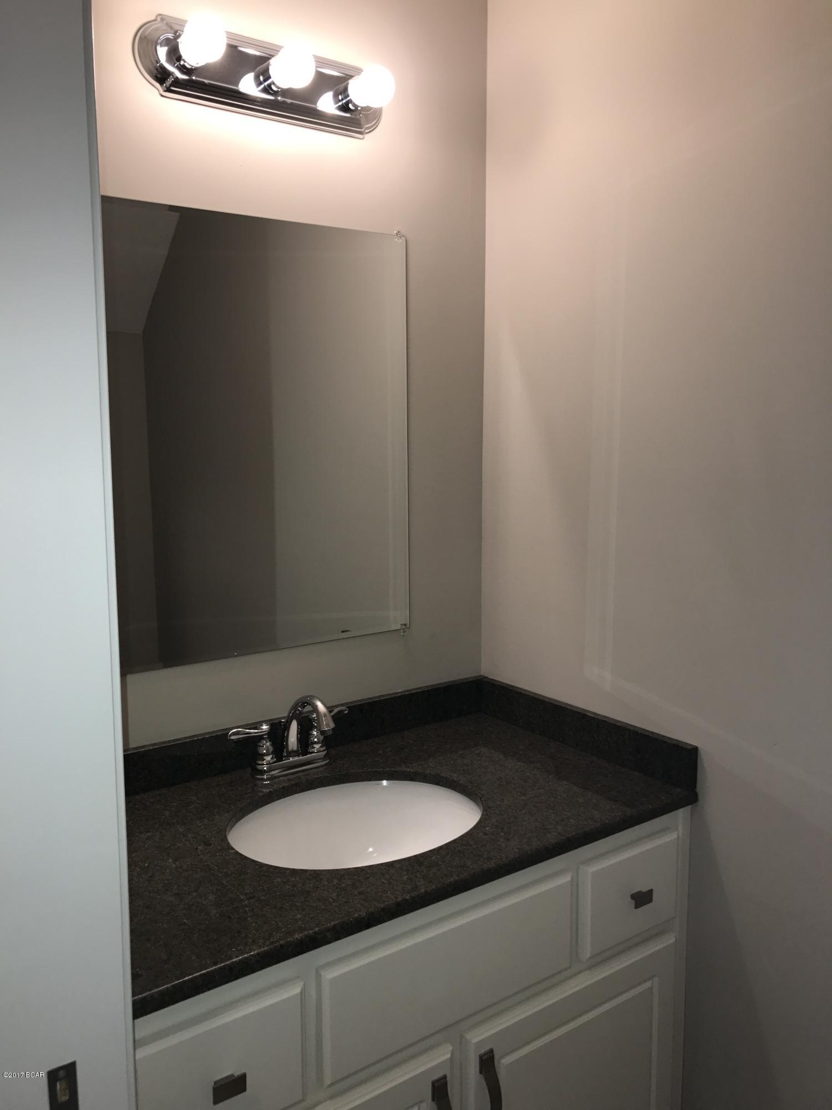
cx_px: 416
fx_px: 897
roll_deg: -0.3
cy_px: 555
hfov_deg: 49.7
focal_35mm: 28
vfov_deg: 63.4
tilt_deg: -6.1
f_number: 1.8
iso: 20
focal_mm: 3.99
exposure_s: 1/68
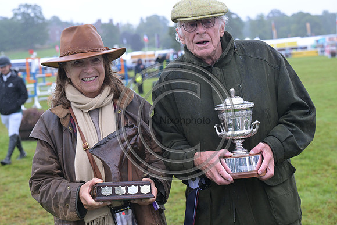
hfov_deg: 28.8
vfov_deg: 19.5
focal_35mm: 70
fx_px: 655
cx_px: 168
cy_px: 112
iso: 1100
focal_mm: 70
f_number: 5.6
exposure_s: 1/800
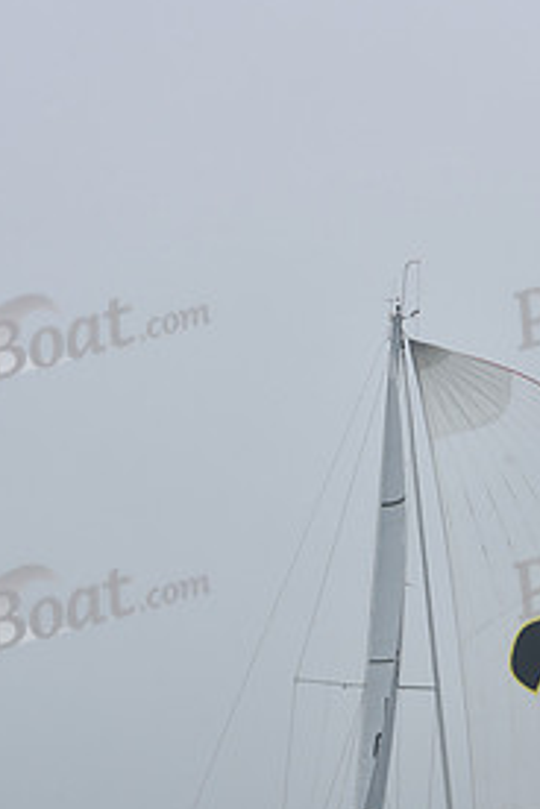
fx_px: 3307
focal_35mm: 147
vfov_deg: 13.8
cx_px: 362
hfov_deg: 9.3
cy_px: 739
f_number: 11
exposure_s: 1/800
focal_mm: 70
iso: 250
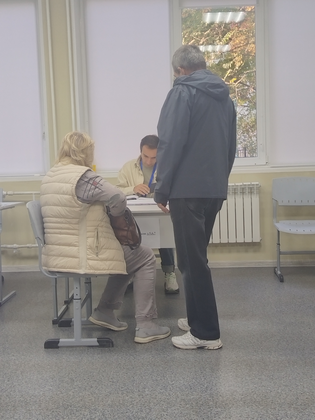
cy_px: 210
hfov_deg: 30.3
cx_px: 158
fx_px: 582
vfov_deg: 39.7
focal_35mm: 48
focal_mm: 4.95
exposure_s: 1/50
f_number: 1.9
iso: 430
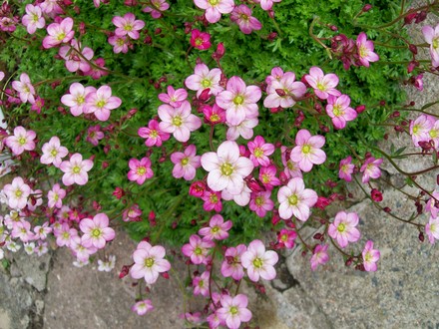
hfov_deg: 51.4
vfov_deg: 39.7
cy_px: 164
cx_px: 220
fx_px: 457
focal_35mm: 36
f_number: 2.7
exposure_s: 1/482
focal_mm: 6
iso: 80
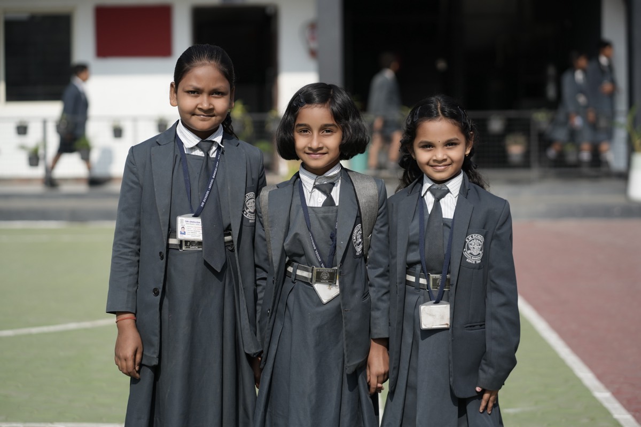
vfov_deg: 16.1
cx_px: 320
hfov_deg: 23.9
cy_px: 214
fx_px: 1513
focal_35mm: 85
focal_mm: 85
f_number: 3.2
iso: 100
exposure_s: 1/1600
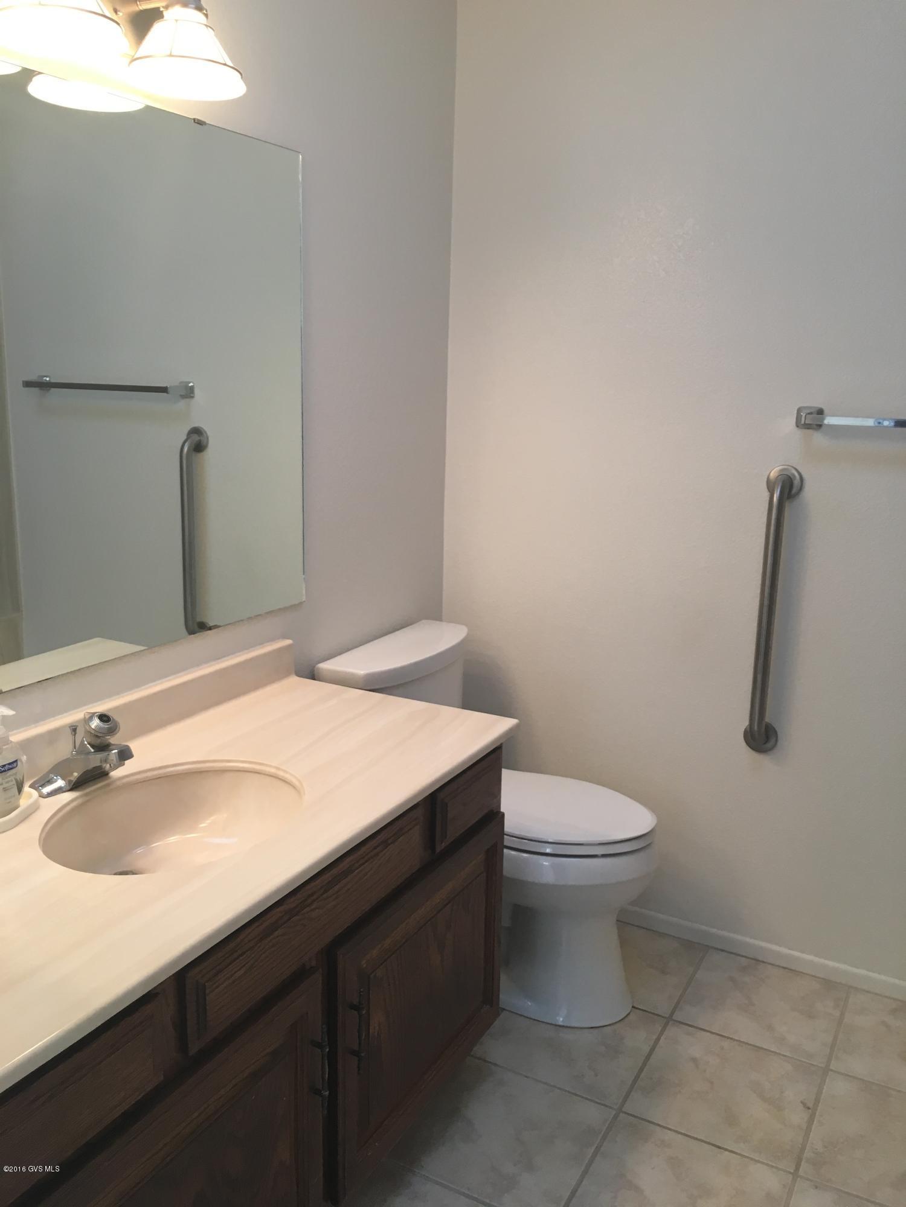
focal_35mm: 29
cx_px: 453
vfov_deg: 61.7
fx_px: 1012
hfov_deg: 48.2
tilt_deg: -12.2
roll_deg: -1.2
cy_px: 604
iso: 64
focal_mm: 4.15
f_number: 2.2
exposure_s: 1/30
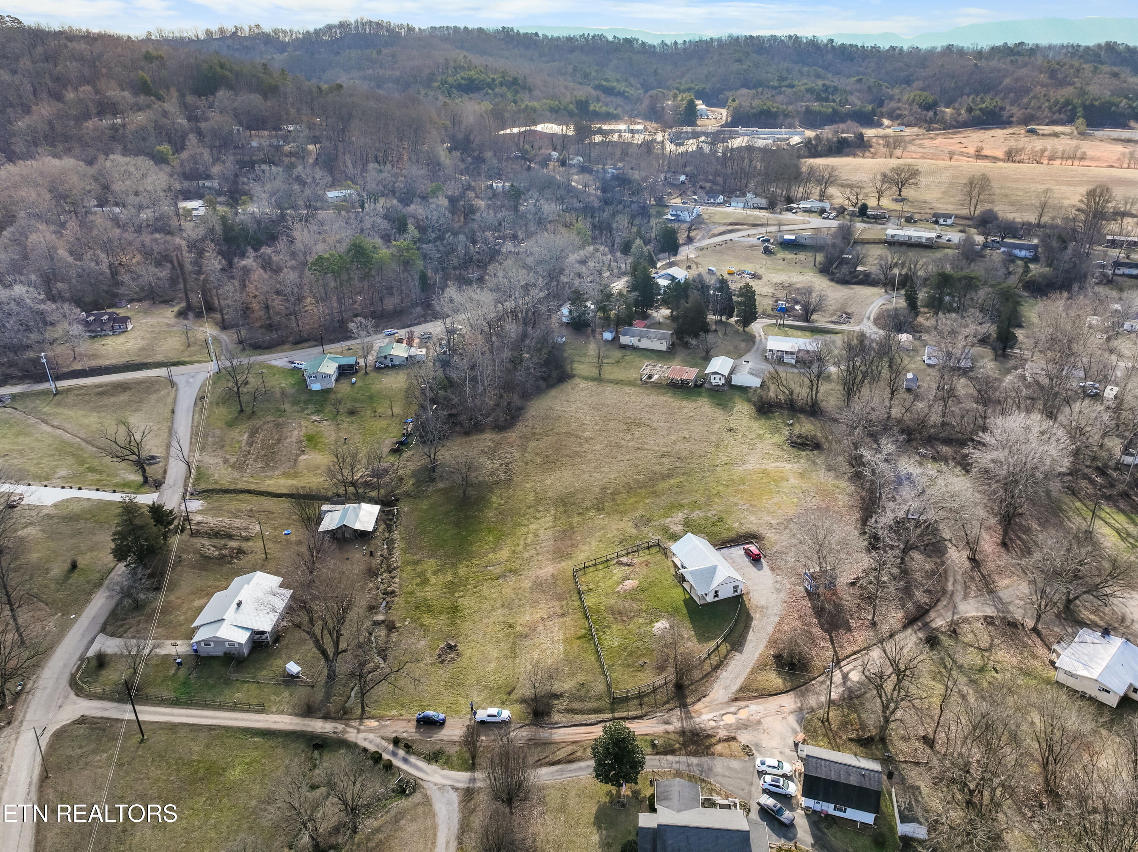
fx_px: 789
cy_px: 426
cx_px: 569
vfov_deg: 56.8
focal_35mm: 24
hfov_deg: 71.6
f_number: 2.8
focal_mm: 12.29
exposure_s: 1/240
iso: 390
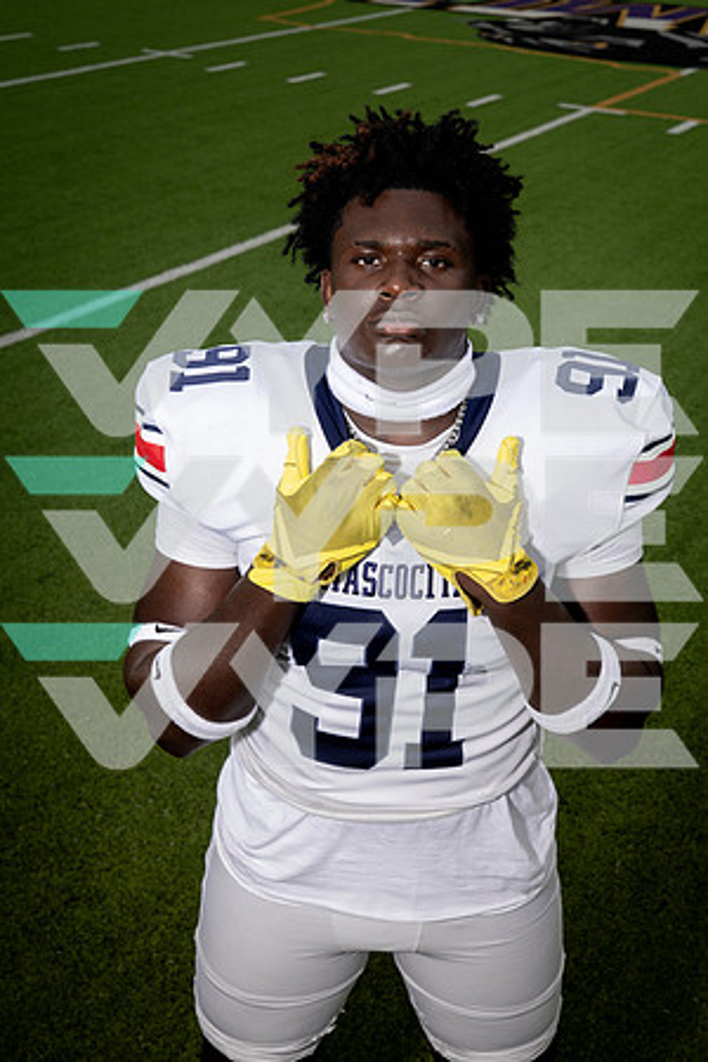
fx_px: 1327
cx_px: 354
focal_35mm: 45
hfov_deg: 29.9
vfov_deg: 43.6
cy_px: 531
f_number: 8
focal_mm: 45
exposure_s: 1/250
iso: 100
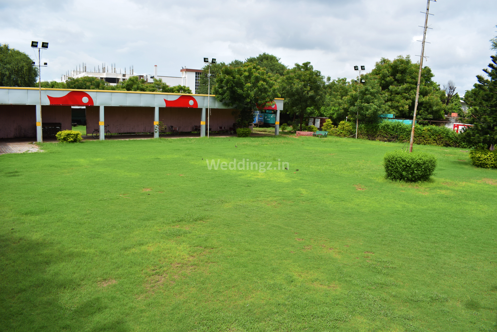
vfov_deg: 47.9
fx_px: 373
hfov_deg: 67.4
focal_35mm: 27
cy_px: 166
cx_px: 248
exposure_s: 1/250
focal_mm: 18
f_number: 8
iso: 100
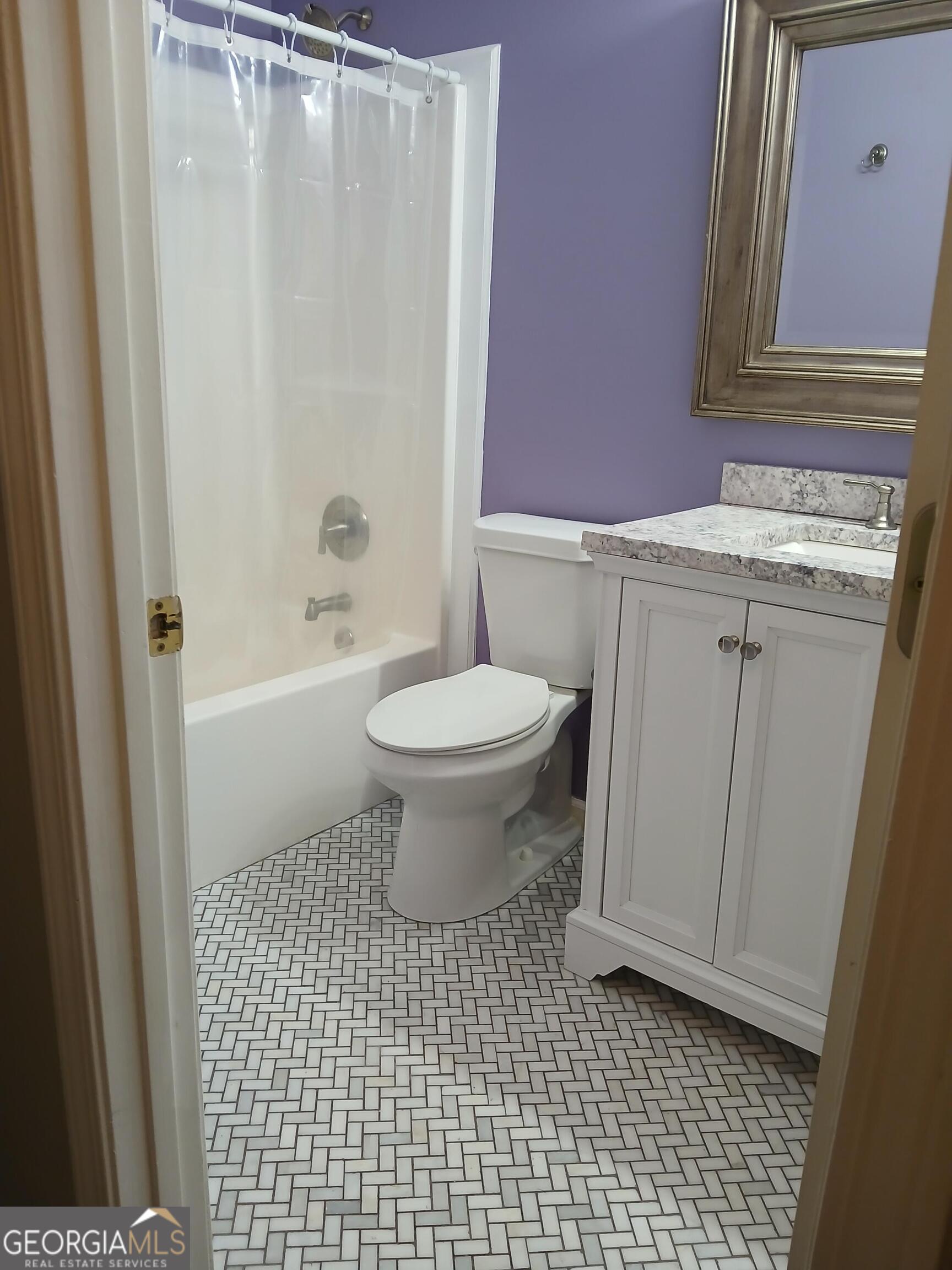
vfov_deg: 67.3
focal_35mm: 26
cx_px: 476
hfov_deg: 53.1
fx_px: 953
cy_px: 635
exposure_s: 1/60
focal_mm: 3.98
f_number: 1.8
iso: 250
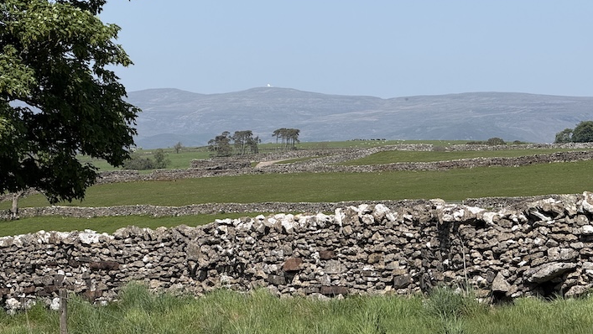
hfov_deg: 14.5
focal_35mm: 148
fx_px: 2328
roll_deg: -1.3
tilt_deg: +0.0
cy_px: 164
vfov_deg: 8.2
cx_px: 319
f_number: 2.8
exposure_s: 1/2710
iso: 64
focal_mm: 15.66
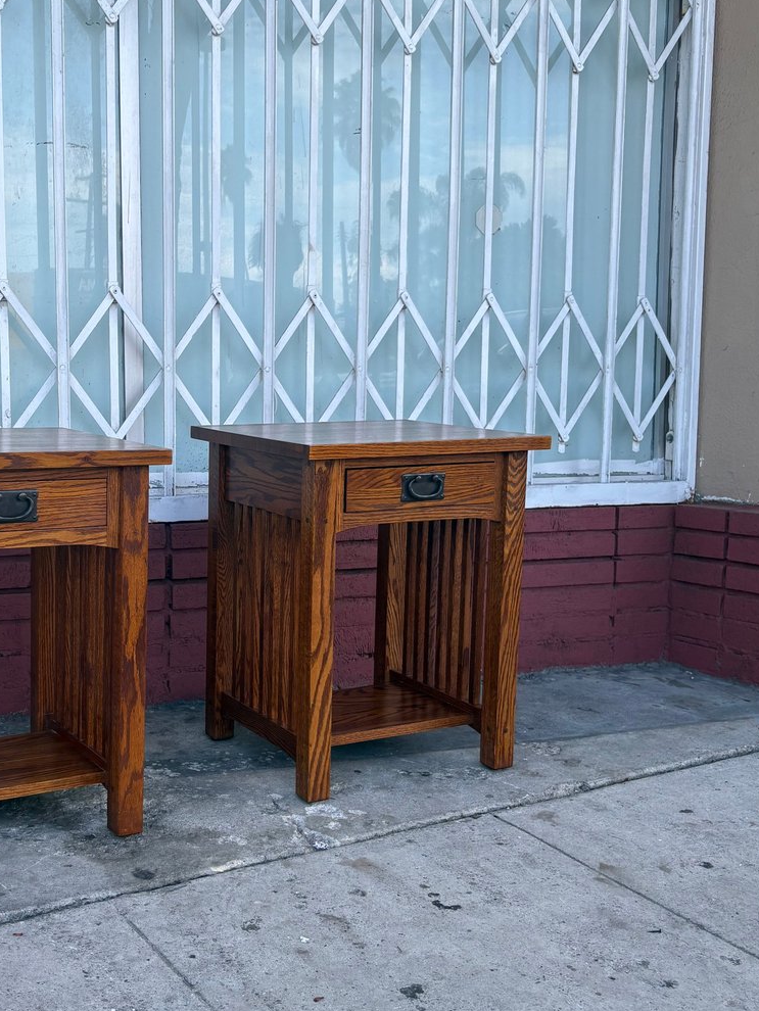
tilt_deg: -5.5
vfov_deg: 44.8
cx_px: 208
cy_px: 532
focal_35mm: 42
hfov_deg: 33.8
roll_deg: +0.5
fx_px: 1227
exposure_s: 1/375
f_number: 1.6
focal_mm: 5.96
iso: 50
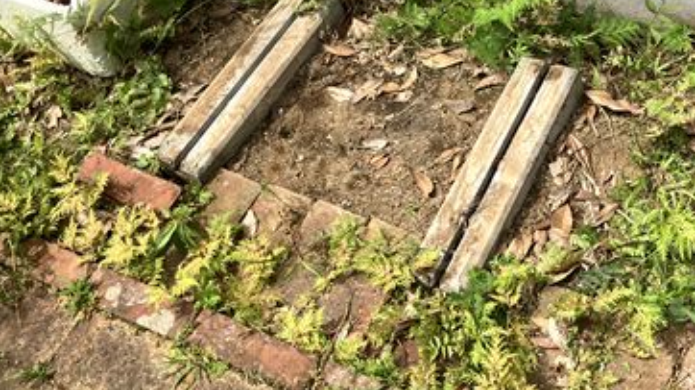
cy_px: 25
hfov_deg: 38.0
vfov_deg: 21.6
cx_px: 476
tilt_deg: -45.2
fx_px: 994
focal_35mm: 54
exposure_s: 1/648
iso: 32
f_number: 1.8
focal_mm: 3.99
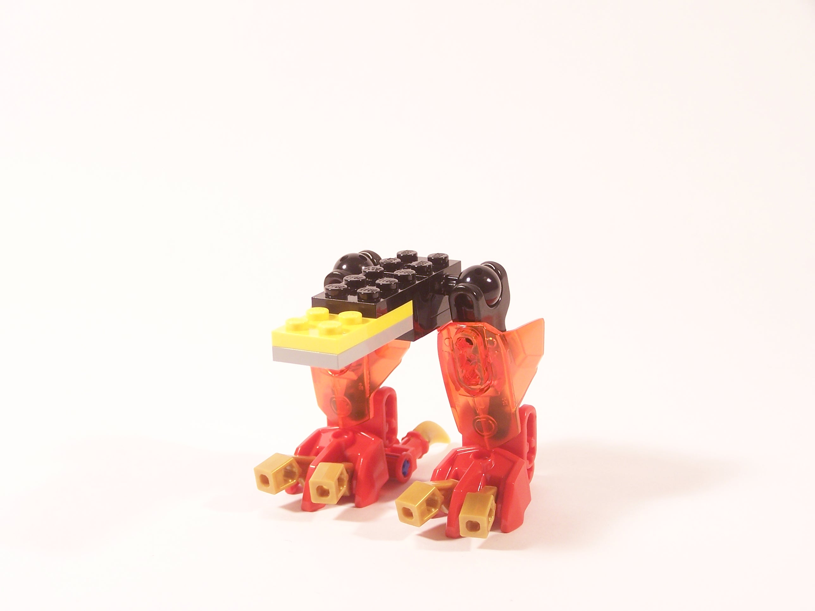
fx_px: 1625
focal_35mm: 69
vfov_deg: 21.3
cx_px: 408
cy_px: 306
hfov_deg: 28.2
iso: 100
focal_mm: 11.5
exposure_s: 1/15
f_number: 3.2
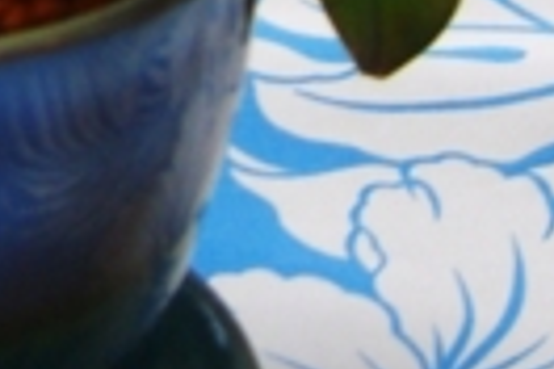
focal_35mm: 239
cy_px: -709
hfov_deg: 8.5
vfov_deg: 5.4
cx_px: -180
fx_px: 3678
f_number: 2.8
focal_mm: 7.9
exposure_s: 1/60
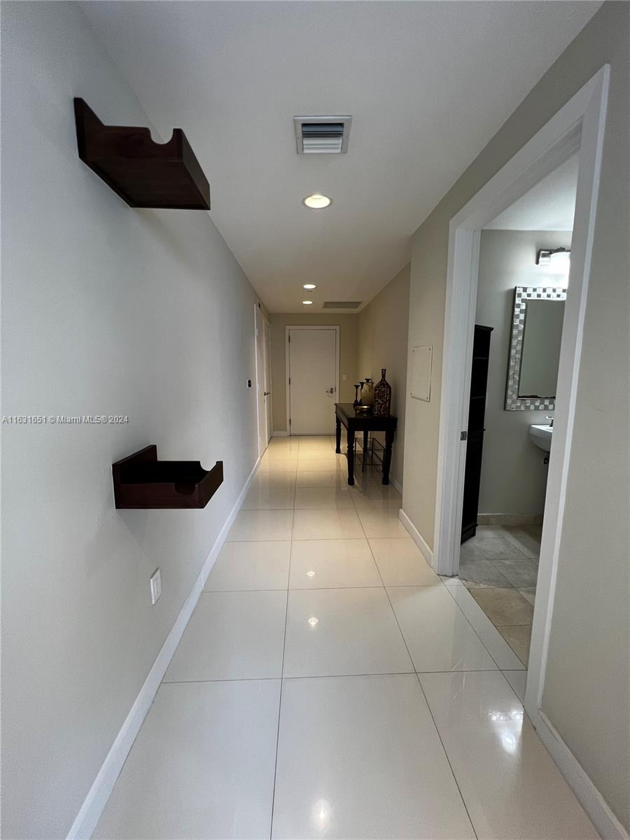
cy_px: 420
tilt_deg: -8.7
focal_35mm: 13
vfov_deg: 106.2
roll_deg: +0.3
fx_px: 315
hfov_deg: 89.9
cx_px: 315
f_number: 1.8
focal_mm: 1.57
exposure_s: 1/120
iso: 200
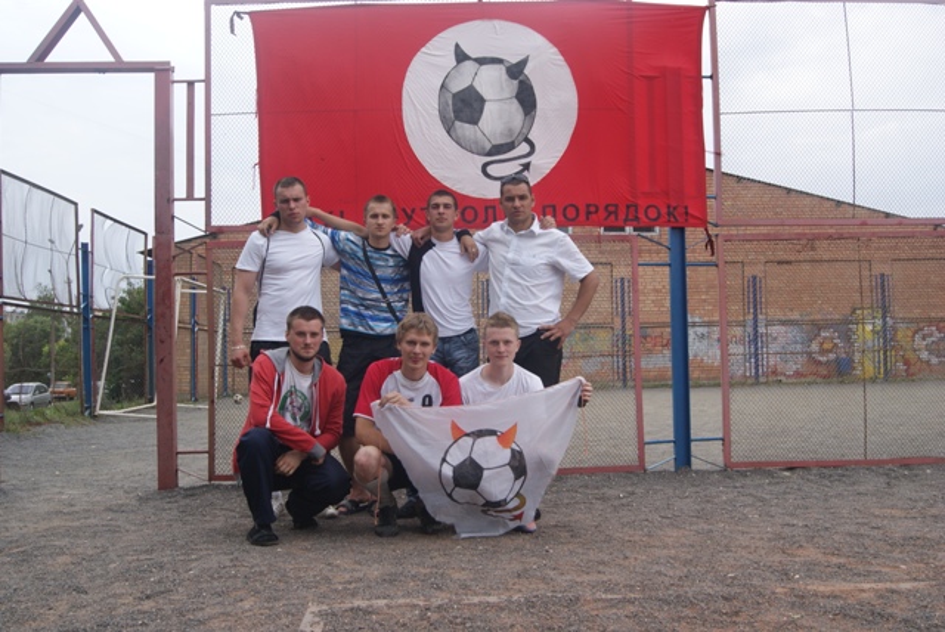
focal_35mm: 36
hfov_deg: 53.1
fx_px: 946
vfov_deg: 36.9
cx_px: 472
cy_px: 316
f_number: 10
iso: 100
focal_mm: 24
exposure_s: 1/80
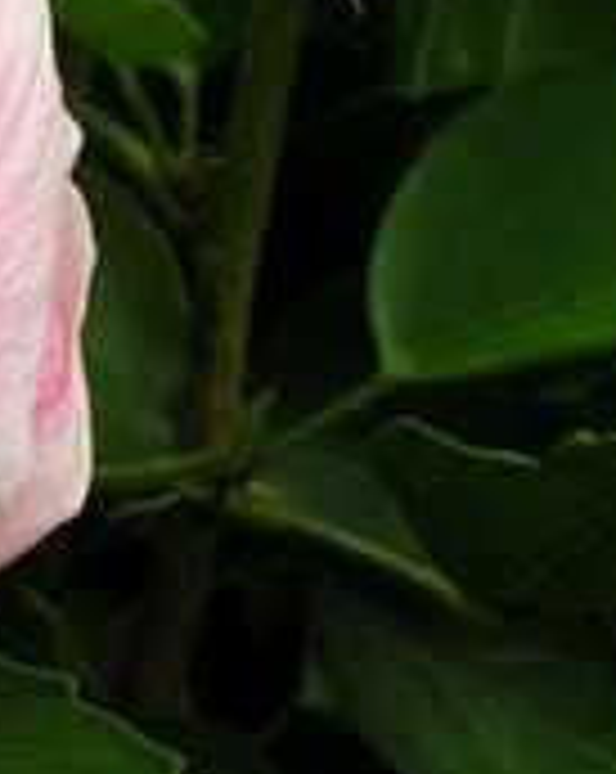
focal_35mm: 433
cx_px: -683
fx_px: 9894
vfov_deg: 4.5
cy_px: 302
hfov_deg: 3.5
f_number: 5.6
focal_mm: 18.2
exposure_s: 1/200
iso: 50
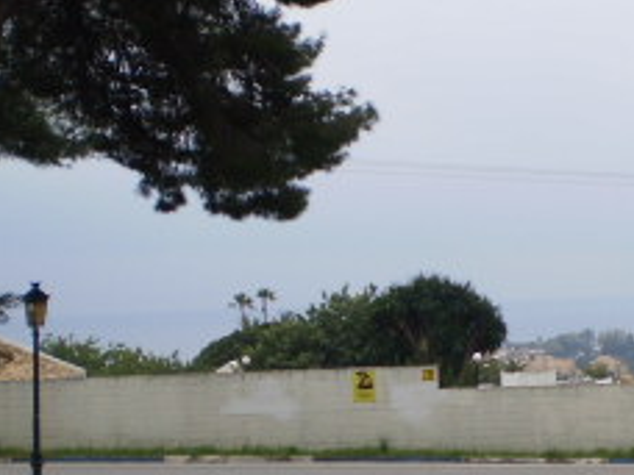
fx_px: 1850
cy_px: 325
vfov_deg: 14.6
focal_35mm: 101
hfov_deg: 19.3
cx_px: 509
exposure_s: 1/400
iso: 64
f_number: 3.1
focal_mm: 6.3
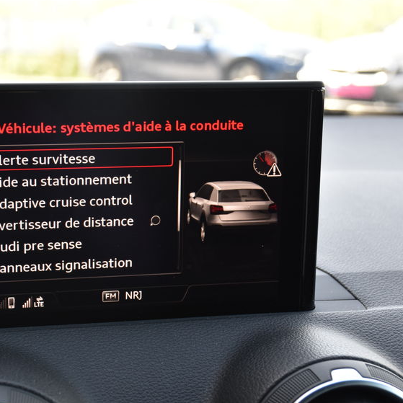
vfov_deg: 23.7
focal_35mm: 73
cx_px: 118
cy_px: 201
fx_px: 962
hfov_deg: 23.5
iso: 400
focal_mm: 32
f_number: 5
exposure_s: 1/125
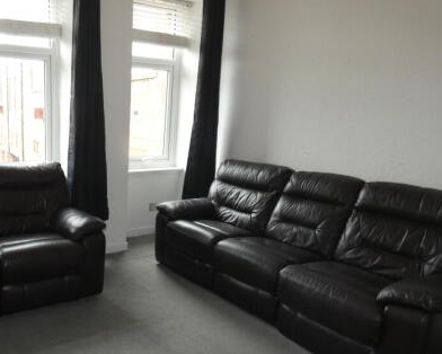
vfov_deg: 49.7
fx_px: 380
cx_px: 117
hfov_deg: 57.7
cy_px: 213
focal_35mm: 29
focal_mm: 3.6
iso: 250
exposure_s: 1/60
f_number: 2.8
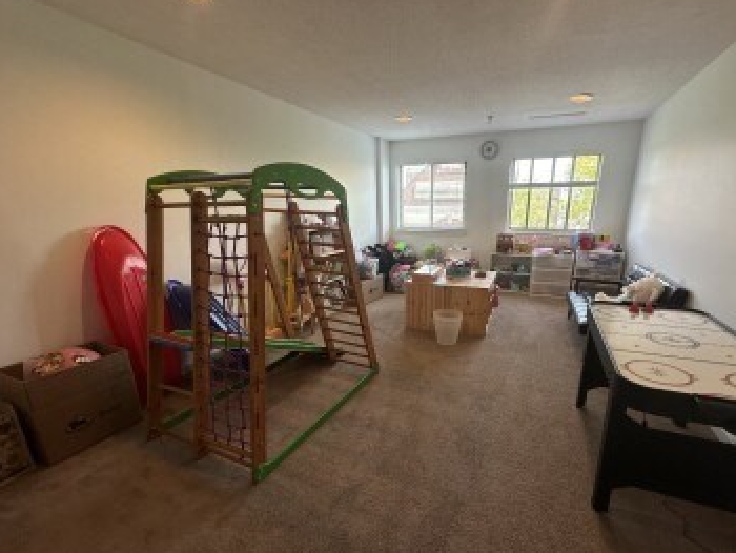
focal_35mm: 16
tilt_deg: -15.8
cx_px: 400
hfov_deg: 94.2
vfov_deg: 77.9
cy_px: 305
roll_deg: -0.1
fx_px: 340
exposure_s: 1/120
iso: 64
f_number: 2.2
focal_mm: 2.22
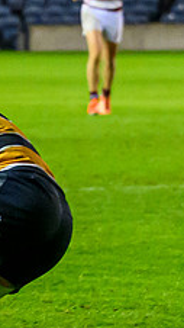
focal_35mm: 822
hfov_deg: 1.5
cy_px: 519
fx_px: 7135
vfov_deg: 2.6
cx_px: -432
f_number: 4
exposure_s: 1/500
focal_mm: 98
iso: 3200
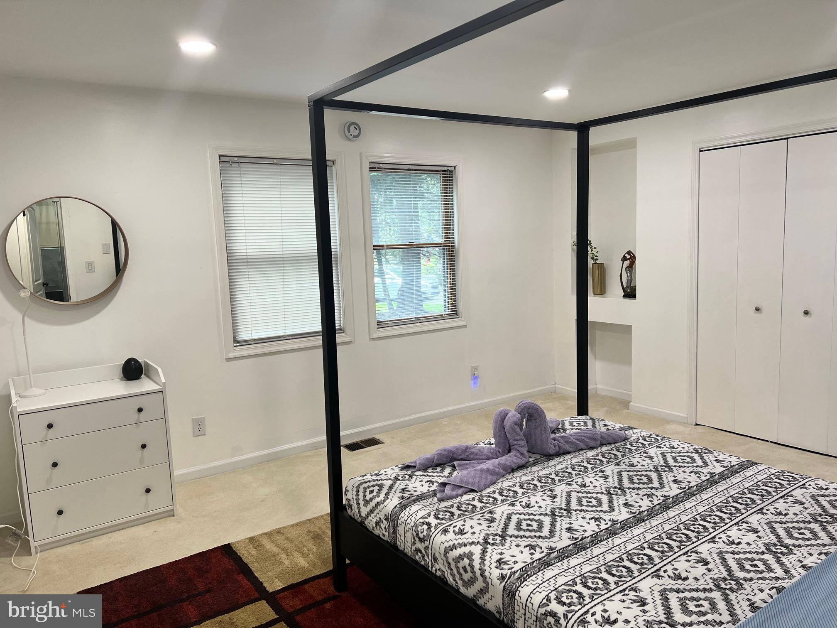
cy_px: 314
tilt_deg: -7.3
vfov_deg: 53.1
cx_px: 418
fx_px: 629
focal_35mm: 26
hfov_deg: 67.3
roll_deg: +1.8
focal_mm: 5.7
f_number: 1.5
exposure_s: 1/120
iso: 100
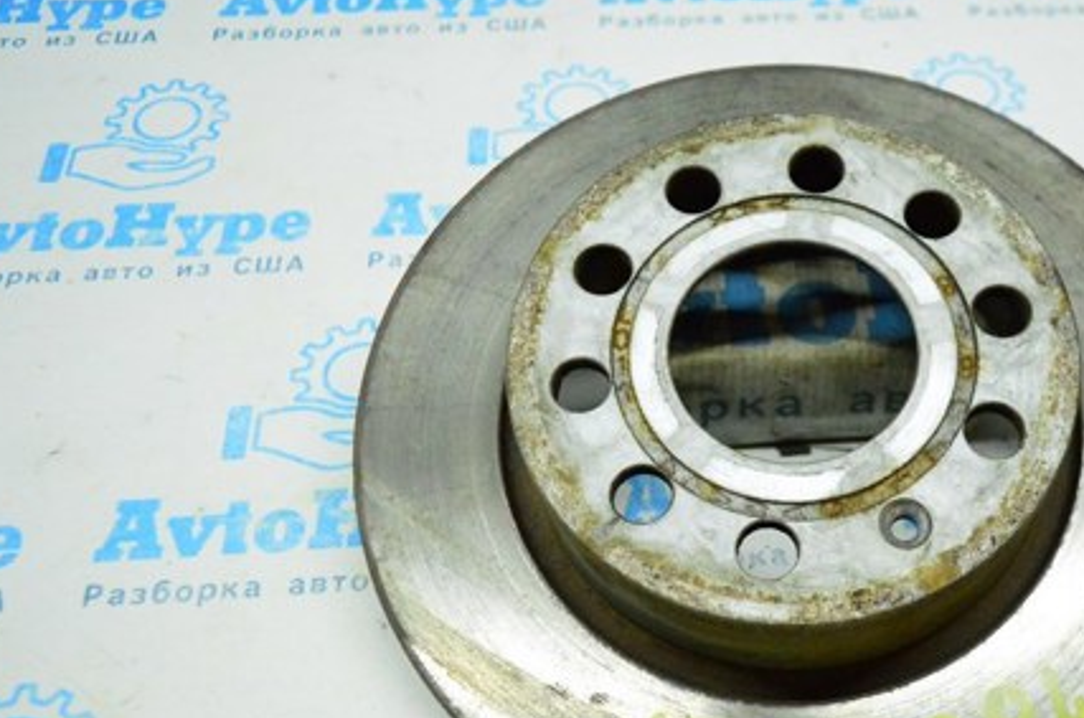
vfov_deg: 29.6
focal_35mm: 45
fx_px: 1352
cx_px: 734
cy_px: 458
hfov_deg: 43.0
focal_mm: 20
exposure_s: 1/800
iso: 6400
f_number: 4
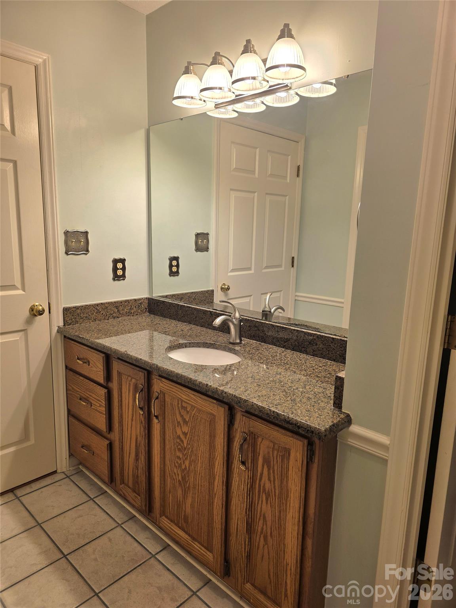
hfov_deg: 58.9
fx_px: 404
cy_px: 304
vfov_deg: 73.9
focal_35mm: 23
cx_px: 228
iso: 64
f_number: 1.7
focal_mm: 6.3
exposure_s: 1/120
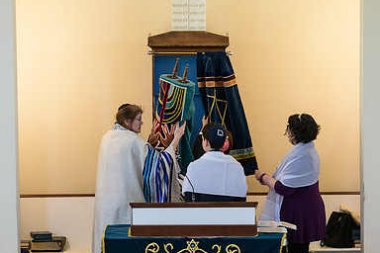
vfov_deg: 6.7
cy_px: 149
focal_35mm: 204
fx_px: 2153
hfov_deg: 10.1
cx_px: 168
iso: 1000
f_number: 3.2
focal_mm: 135
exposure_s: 1/200
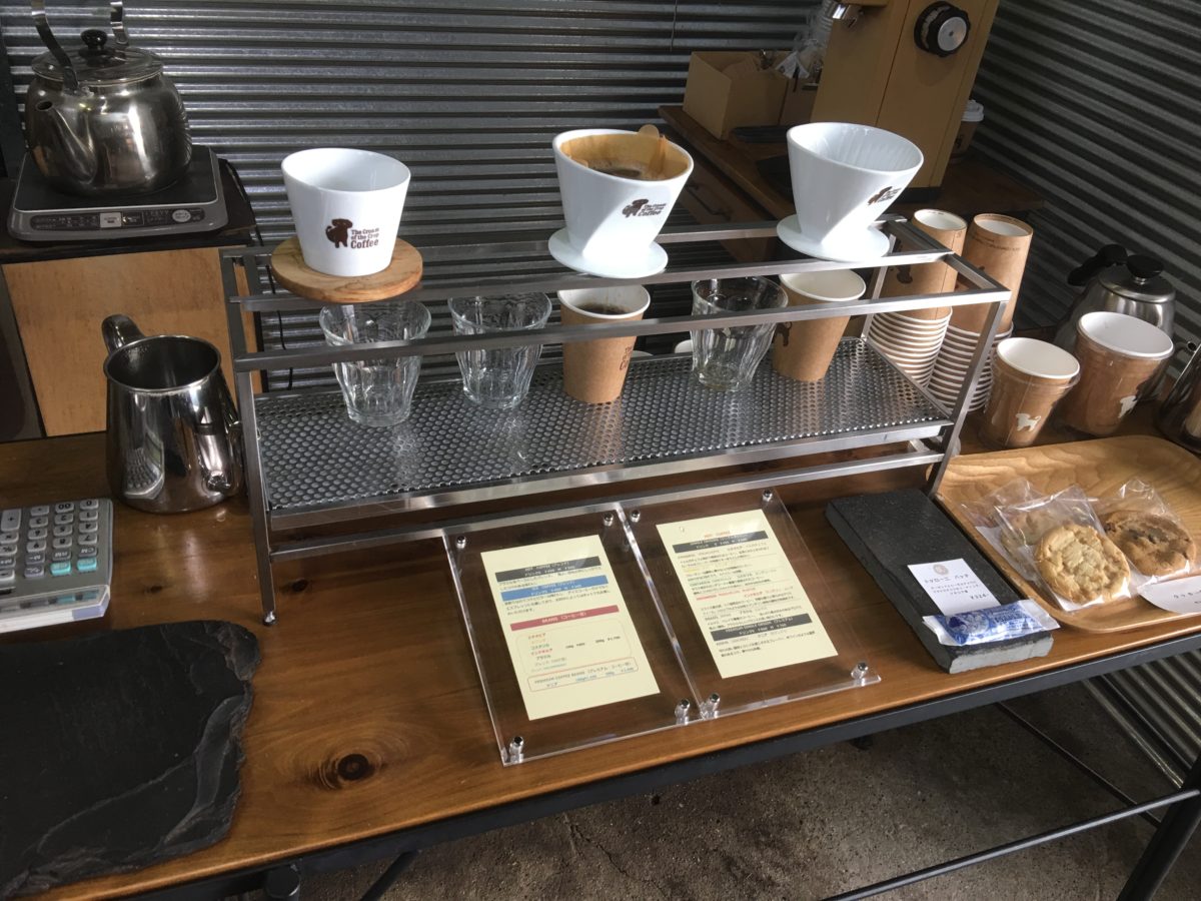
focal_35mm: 29
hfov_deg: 61.7
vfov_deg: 48.2
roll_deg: -6.1
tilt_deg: -33.9
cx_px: 600
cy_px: 450
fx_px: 1006
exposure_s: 1/15
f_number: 2.2
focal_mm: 4.15
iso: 32
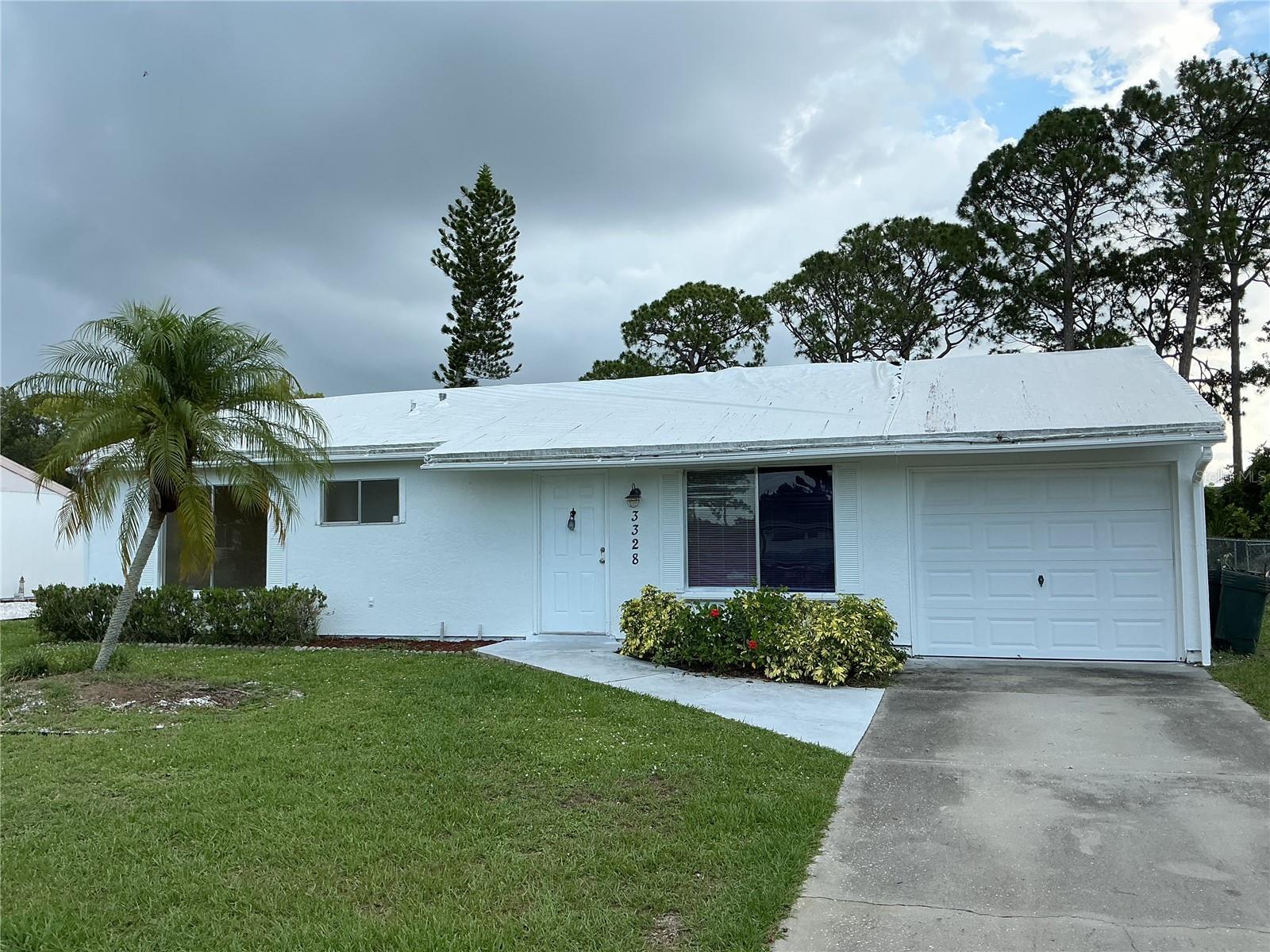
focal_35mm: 29
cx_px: 635
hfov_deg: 61.7
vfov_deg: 48.2
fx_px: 1064
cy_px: 476
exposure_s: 1/709
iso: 25
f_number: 1.8
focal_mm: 3
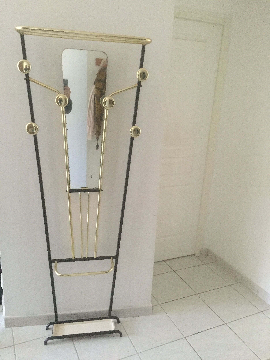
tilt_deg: -17.7
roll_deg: -4.2
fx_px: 302
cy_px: 180
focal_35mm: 29
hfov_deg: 48.2
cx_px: 135
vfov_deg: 61.7
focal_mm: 4.15
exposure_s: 1/17
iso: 400
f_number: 2.2
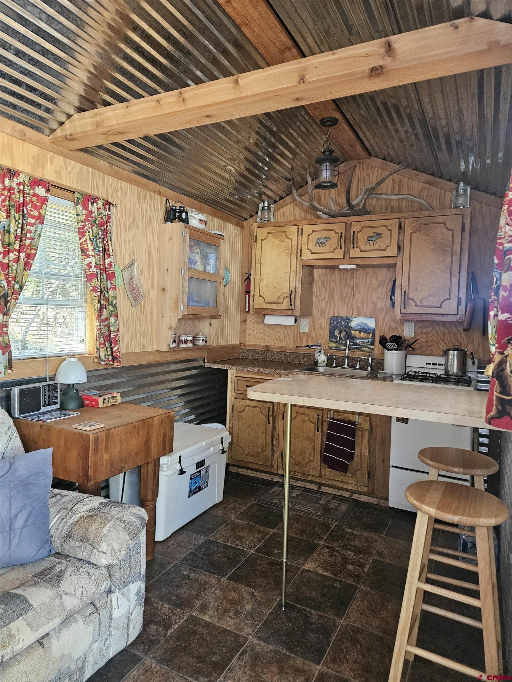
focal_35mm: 23
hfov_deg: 58.9
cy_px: 341
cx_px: 256
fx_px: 454
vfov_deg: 73.9
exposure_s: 1/120
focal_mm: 5.4
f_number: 1.8
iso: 500
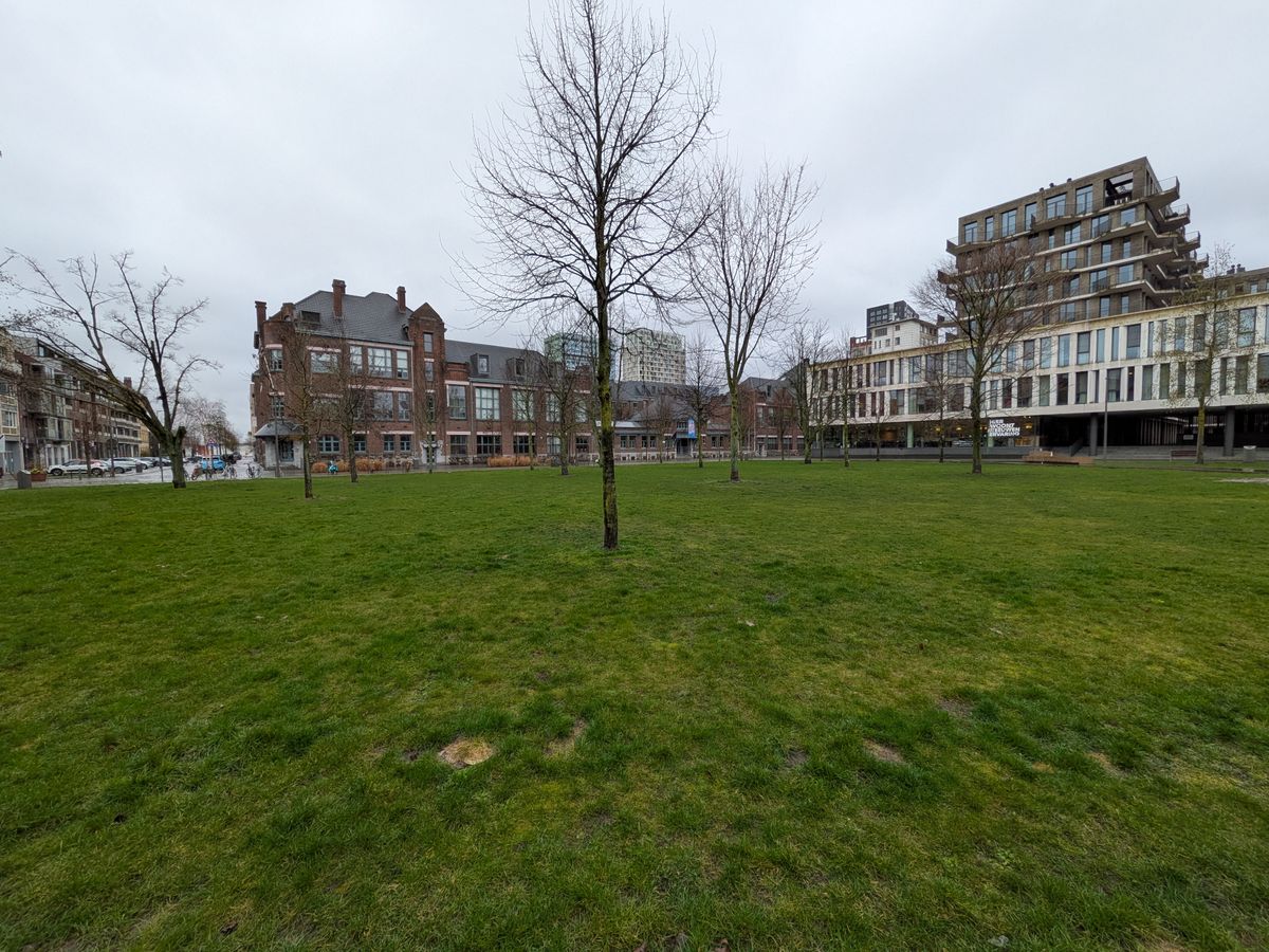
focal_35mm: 14
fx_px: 513
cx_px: 634
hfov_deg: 102.1
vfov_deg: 85.7
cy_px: 476
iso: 51
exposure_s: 1/269
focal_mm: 1.85
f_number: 2.2
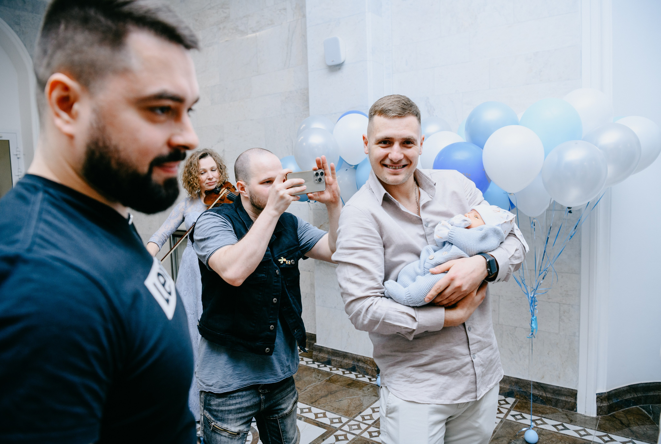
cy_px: 224
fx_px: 485
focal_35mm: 26
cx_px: 325
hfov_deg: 68.5
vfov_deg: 49.2
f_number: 4
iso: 320
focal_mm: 26
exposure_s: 1/160
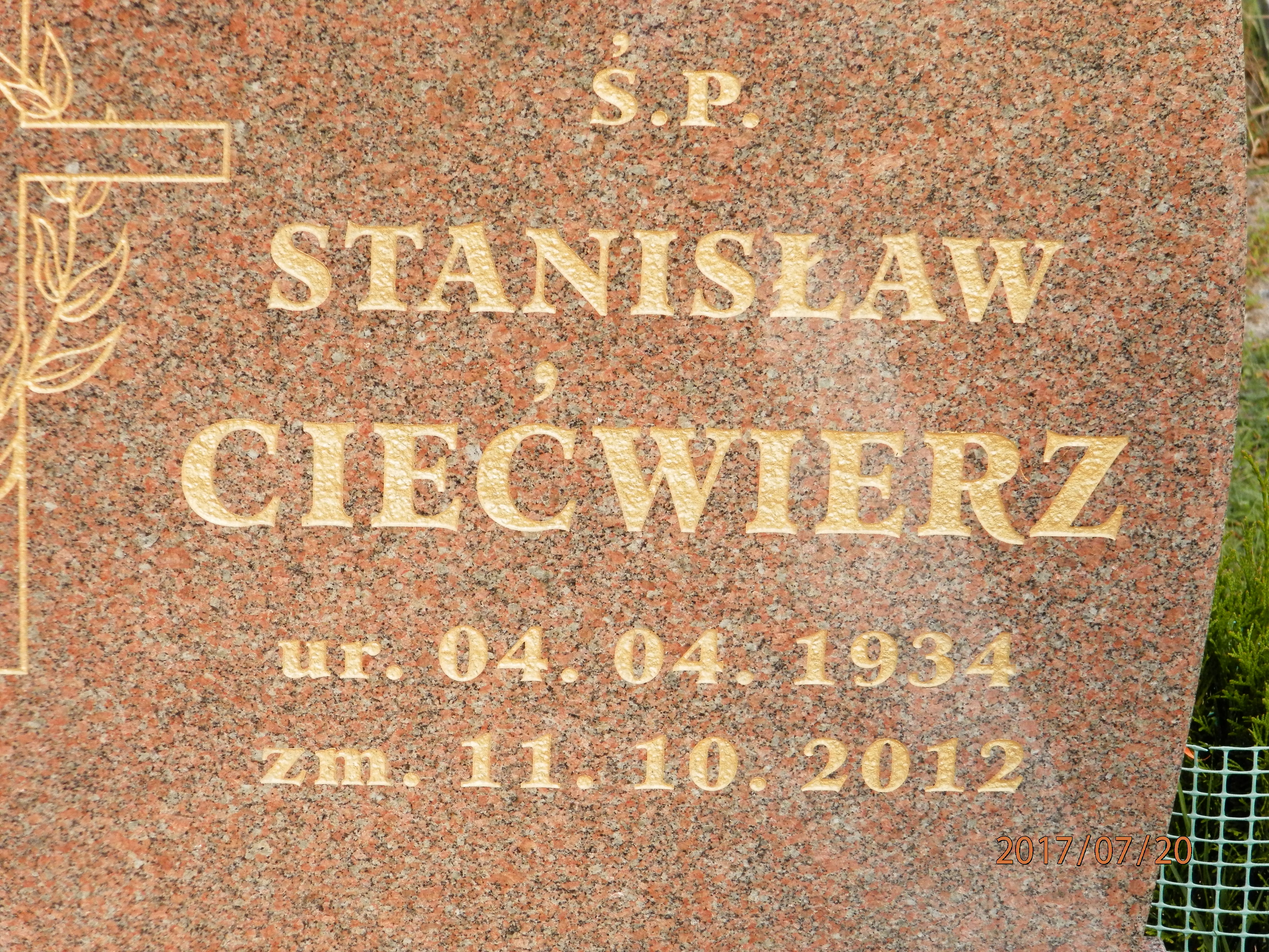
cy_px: 476
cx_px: 634
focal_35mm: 132
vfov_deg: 11.2
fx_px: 4839
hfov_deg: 14.9
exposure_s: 1/160
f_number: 4.7
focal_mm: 23.6
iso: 160
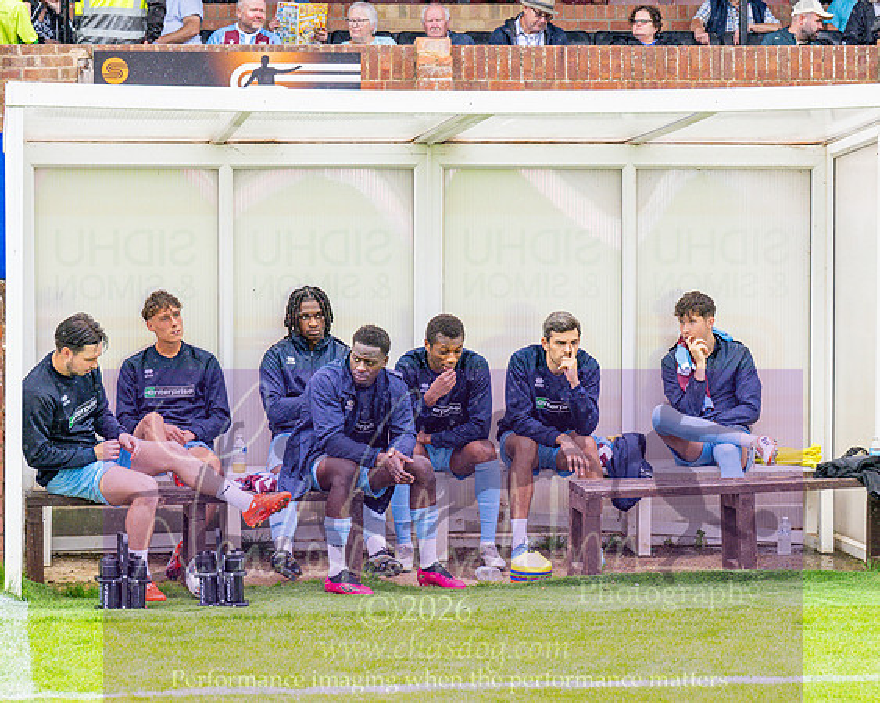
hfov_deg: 15.5
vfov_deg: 12.4
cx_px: 422
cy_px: 351
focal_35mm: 124
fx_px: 3239
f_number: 4
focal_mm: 72
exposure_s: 1/1250
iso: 800
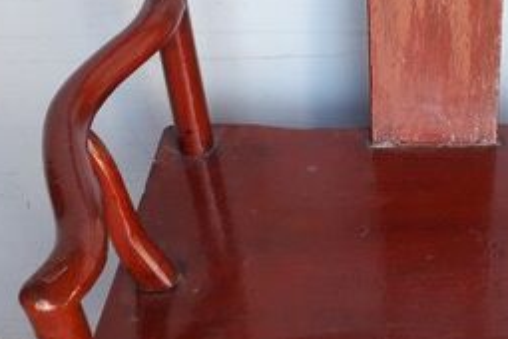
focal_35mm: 66
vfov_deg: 20.6
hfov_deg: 29.7
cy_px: 201
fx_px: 931
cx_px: 420
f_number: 1.9
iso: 50
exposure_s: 1/50
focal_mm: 3.6
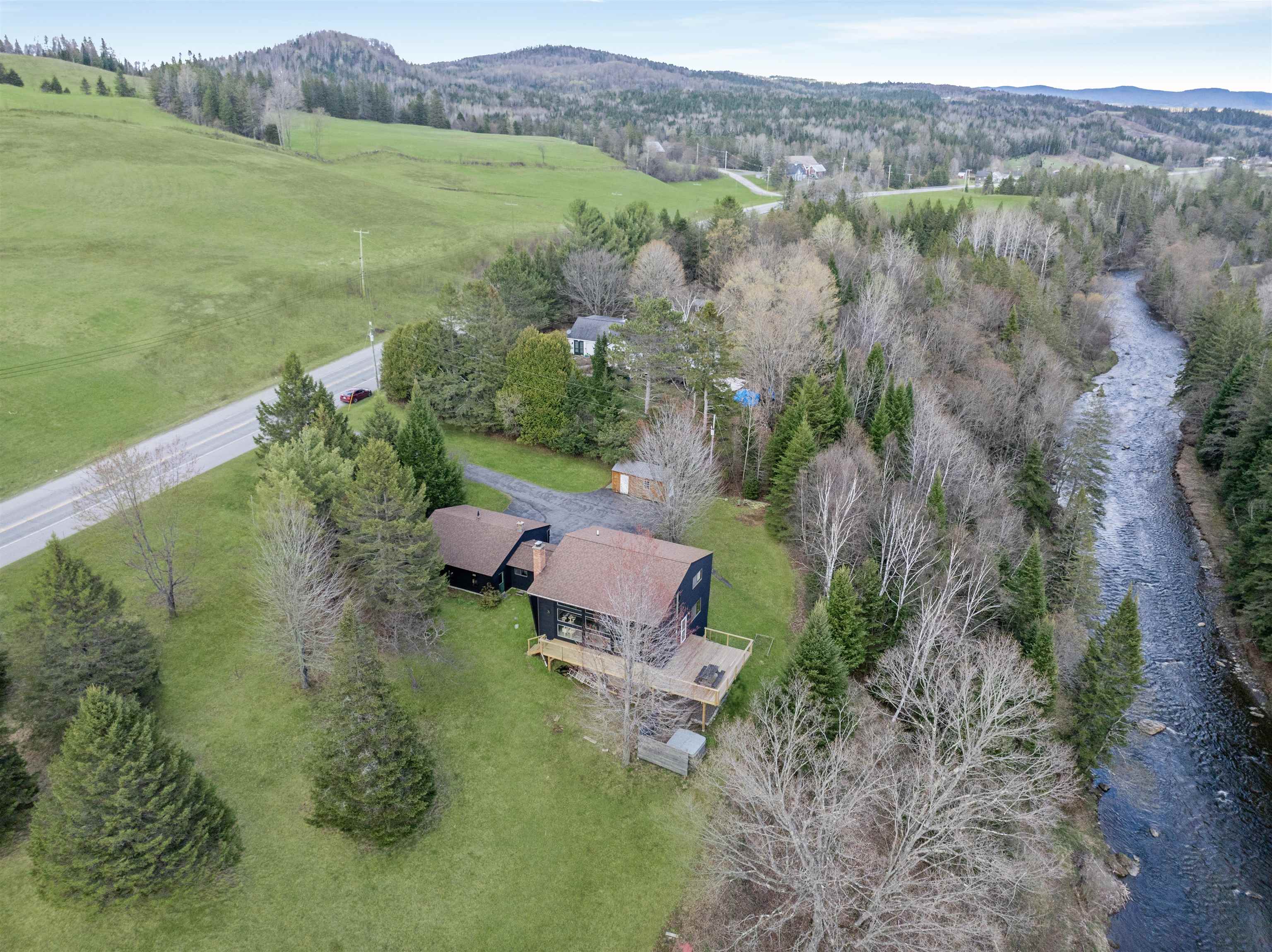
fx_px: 881
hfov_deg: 71.6
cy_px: 476
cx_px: 636
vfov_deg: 56.8
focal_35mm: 24
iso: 400
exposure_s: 1/1000
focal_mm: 12.29
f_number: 2.8
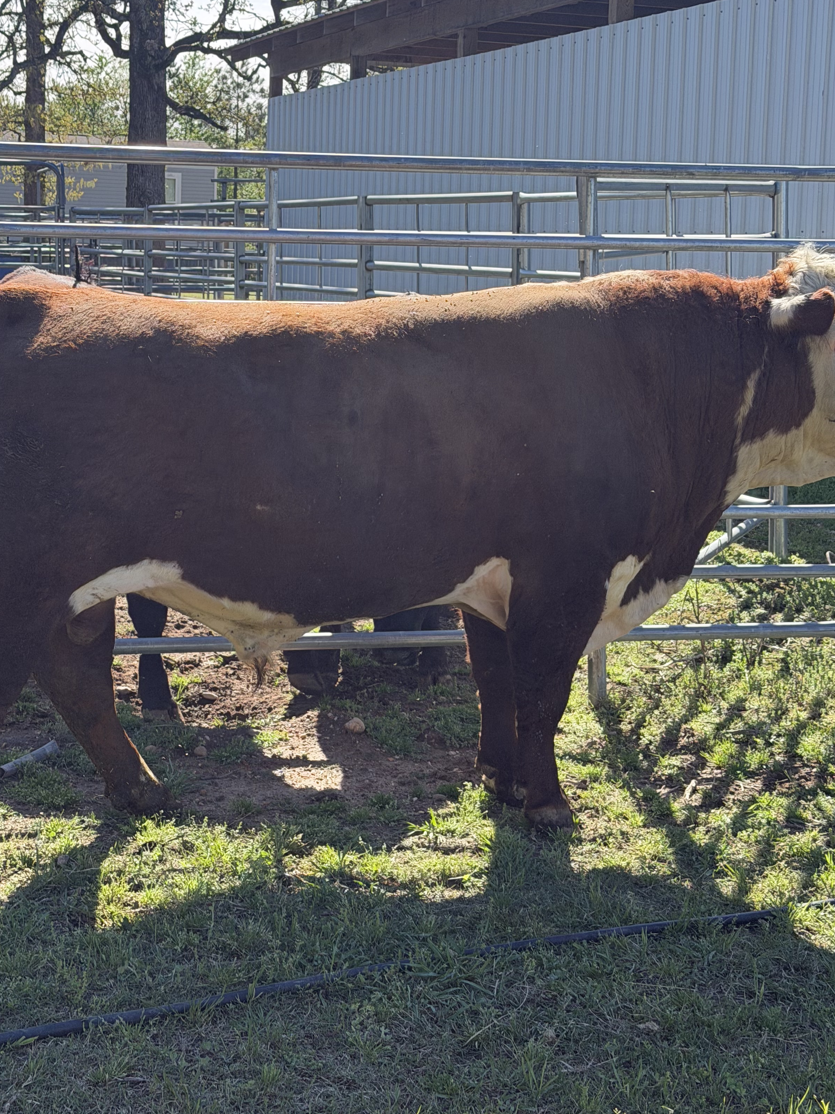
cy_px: 454
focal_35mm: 61
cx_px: 372
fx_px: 1962
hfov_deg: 24.0
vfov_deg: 31.6
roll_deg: -2.9
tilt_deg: -2.7
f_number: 1.78
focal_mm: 6.76
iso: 100
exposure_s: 1/2208
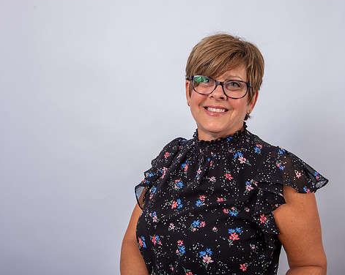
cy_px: 135
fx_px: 377
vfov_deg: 40.1
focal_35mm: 37
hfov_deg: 48.9
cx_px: 199
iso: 160
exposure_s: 1/250
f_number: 8
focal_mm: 32
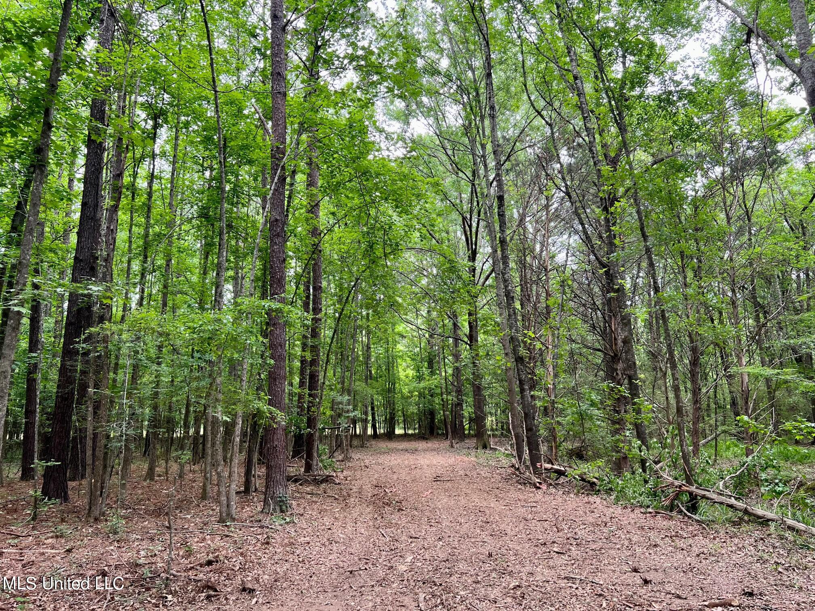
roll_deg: +1.5
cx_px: 408
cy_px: 306
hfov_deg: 67.3
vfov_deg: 53.1
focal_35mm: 26
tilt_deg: +12.9
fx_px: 612
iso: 50
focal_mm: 5.7
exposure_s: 1/175
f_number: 1.5
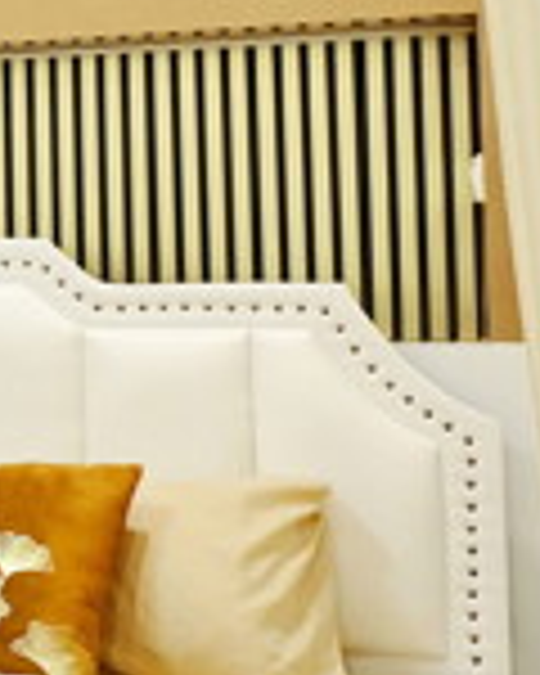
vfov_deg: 21.2
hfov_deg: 13.4
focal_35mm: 90
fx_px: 1798
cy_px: 212
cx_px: -688
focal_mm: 16
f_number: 3.5
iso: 640
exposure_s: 1/30
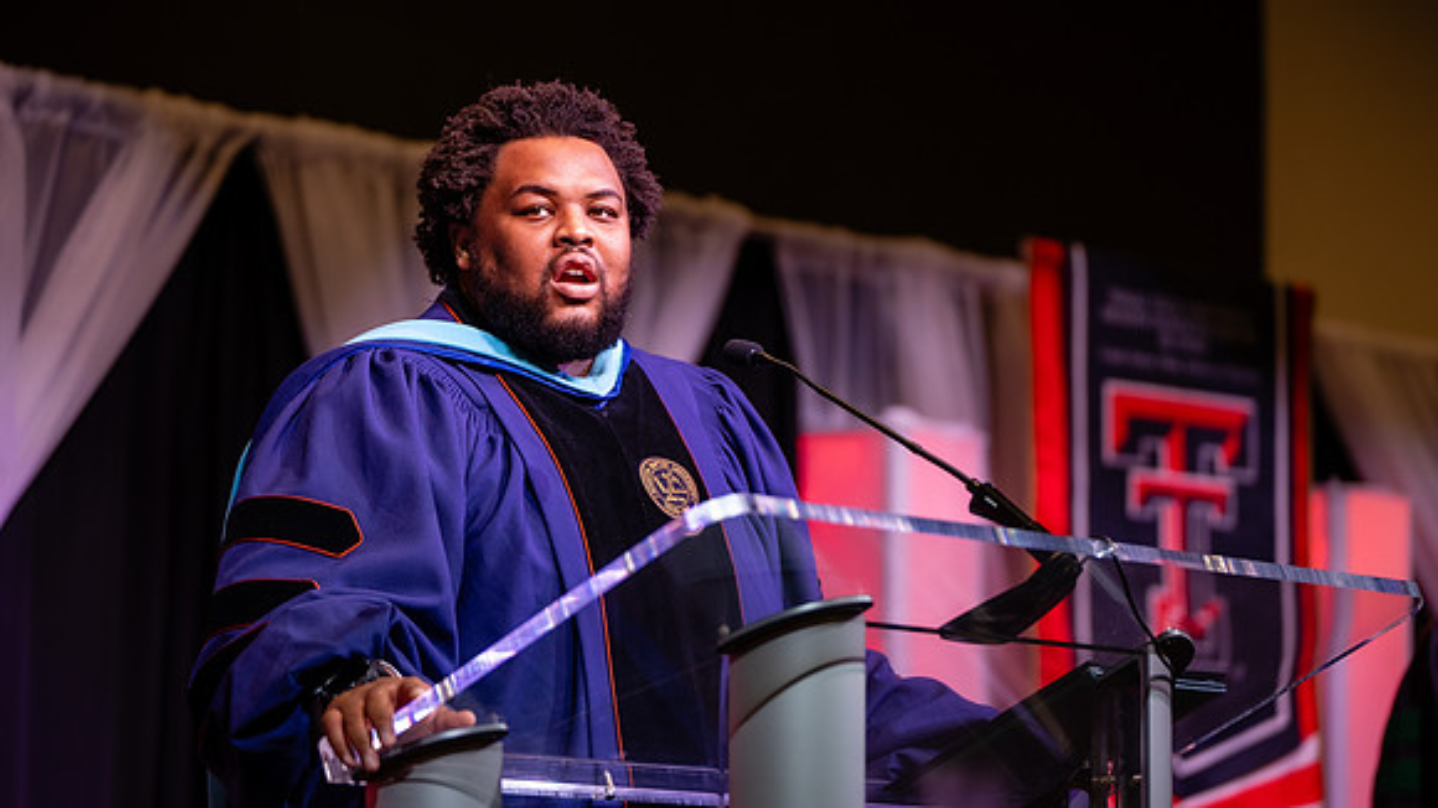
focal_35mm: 119
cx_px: 719
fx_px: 4555
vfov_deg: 10.1
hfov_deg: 17.9
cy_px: 404
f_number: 2.8
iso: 400
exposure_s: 1/200
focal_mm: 114
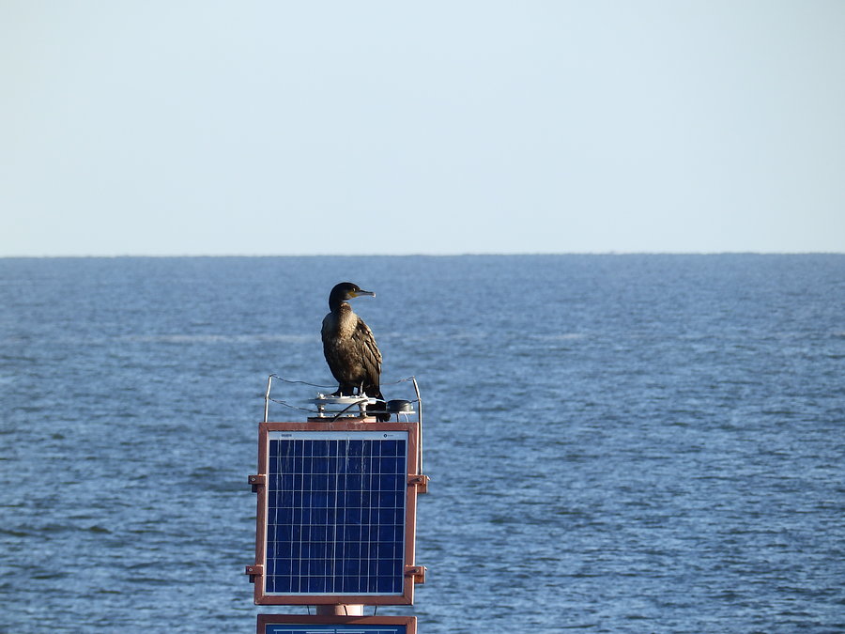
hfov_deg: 3.5
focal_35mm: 565
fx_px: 13792
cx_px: 422
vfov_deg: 2.6
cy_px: 317
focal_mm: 101.1
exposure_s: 1/200
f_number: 5.7
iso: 80
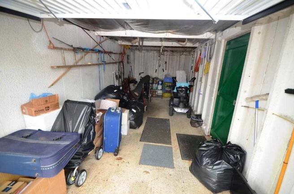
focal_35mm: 15
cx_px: 147
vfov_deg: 77.0
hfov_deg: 100.5
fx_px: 122
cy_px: 97
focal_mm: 10
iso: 560
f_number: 4
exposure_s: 1/60
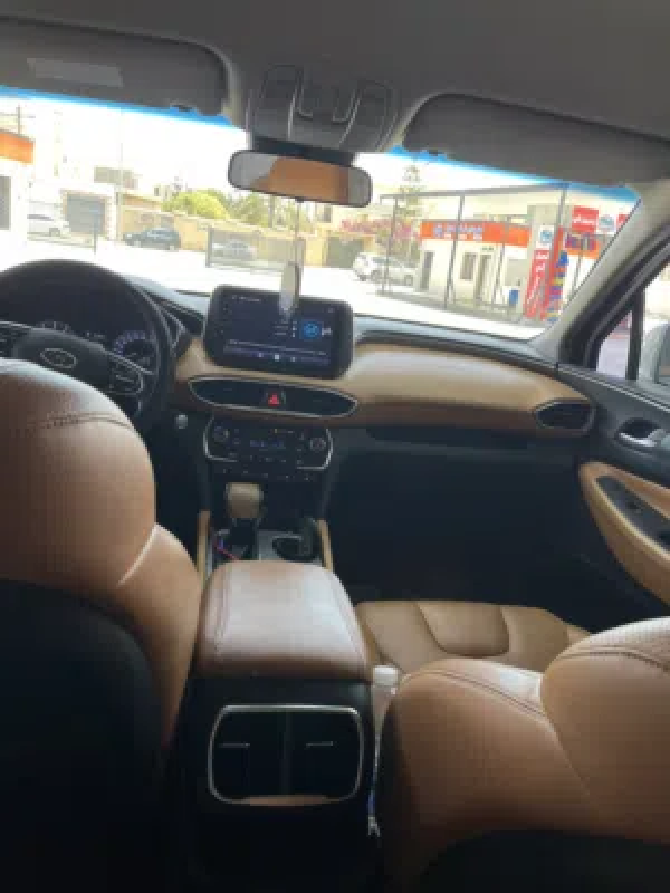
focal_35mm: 26
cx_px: 335
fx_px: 671
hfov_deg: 53.1
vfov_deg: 67.3
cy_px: 446
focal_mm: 5.1
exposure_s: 1/114
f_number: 1.6
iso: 32
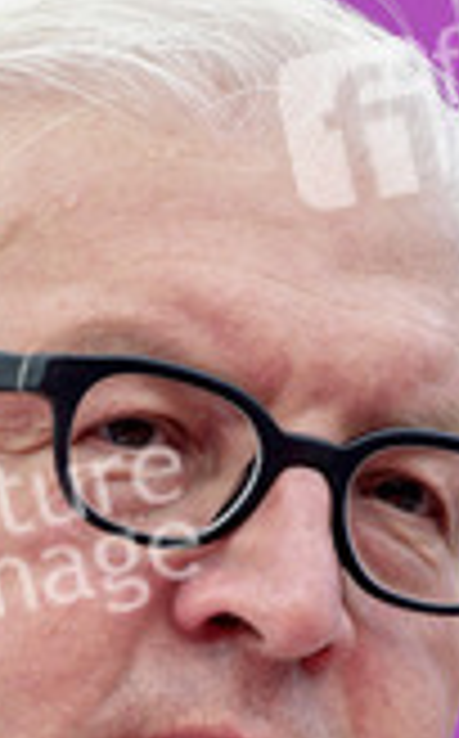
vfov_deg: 4.2
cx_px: 101
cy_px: 778
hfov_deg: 2.6
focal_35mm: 498
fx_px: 10003
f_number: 8
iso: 400
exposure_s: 1/640
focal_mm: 200
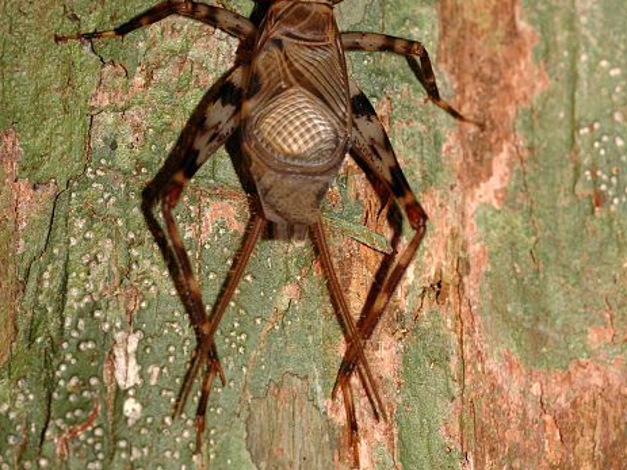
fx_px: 5921
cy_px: 5
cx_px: 313
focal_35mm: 327
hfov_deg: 6.1
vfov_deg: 4.5
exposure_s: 1/60
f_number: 5
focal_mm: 150
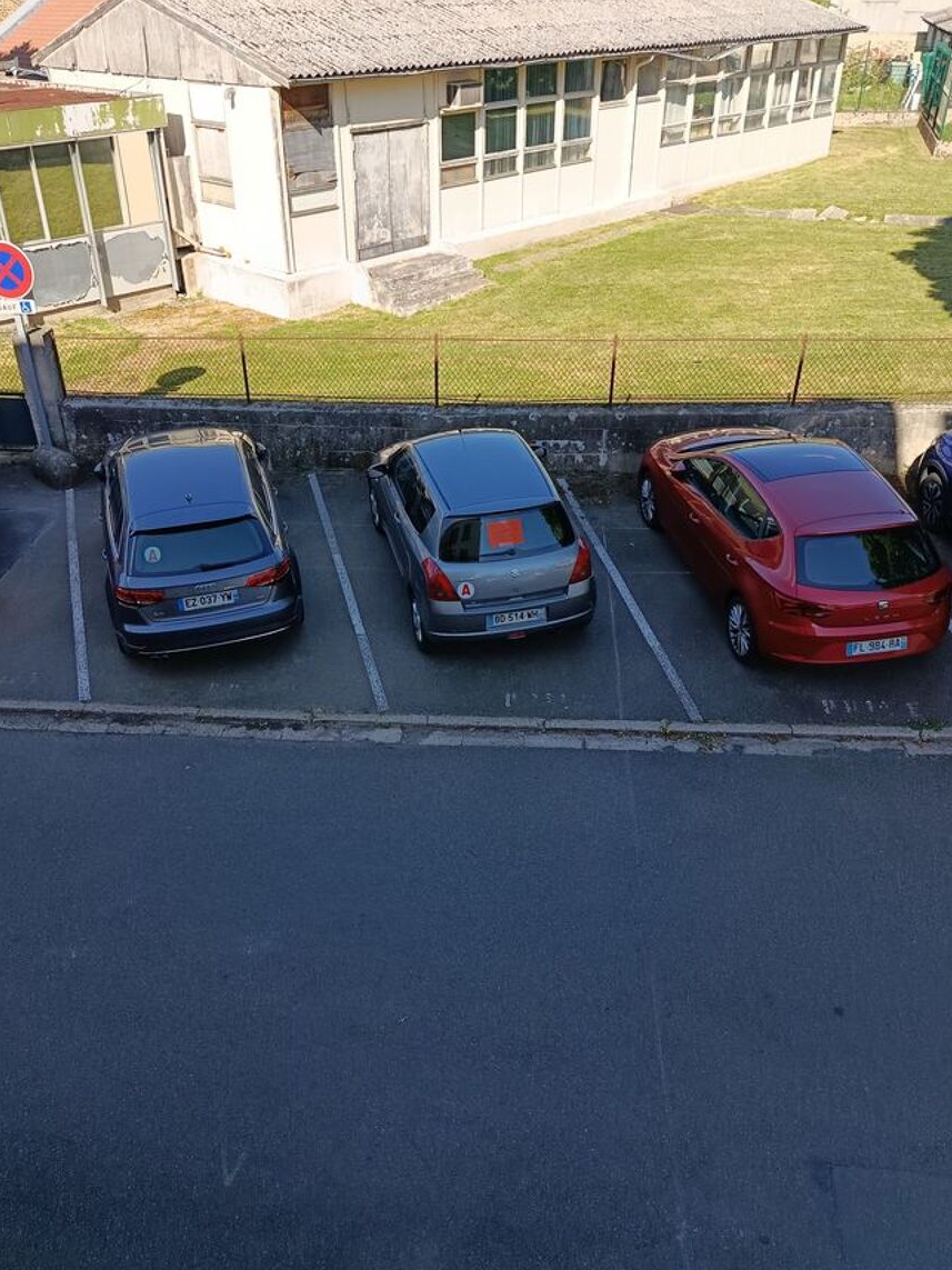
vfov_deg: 63.4
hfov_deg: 49.7
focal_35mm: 28
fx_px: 1027
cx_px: 443
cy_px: 628
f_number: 1.7
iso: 50
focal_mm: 5.24
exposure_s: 1/237
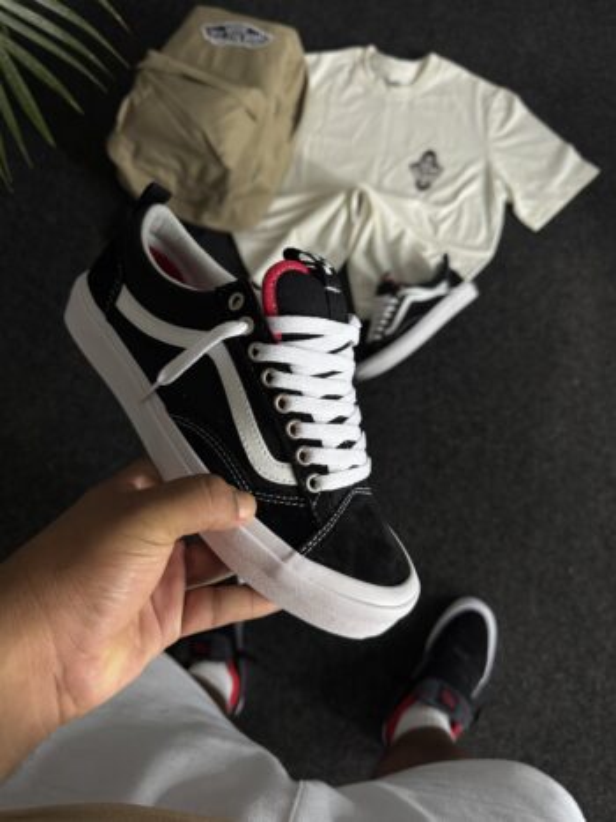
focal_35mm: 24
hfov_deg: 56.8
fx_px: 570
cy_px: 411
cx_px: 308
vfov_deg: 71.6
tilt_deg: -77.4
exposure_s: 1/97
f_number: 1.78
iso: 200
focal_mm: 6.76
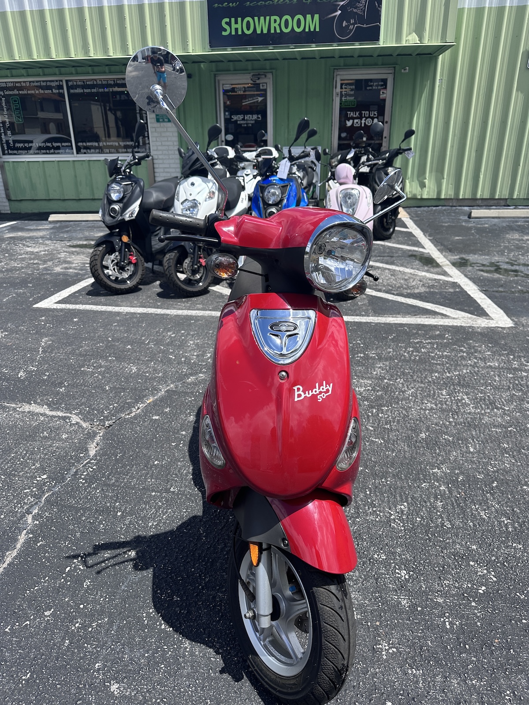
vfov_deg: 71.6
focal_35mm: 24
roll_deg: +0.7
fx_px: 489
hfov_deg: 56.8
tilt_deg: -22.4
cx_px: 264
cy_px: 352
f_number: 1.78
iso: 80
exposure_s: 1/3597
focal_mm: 6.86
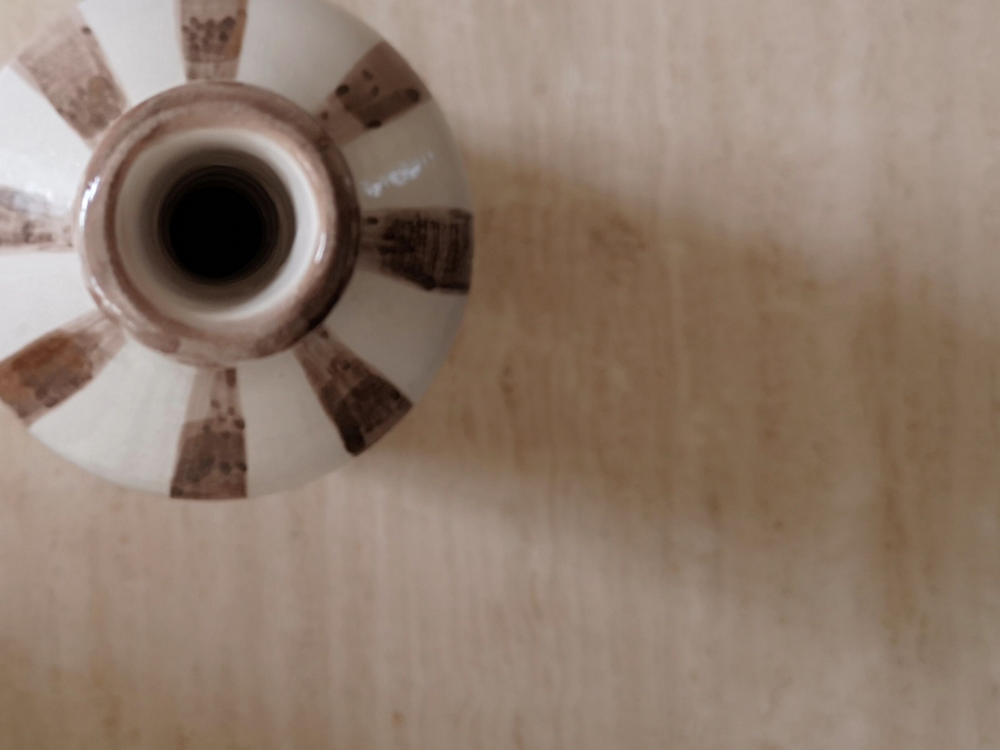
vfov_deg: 32.6
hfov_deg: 41.9
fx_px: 1271
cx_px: 274
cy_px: 262
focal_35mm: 44
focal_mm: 3.95
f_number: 1.8
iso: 50
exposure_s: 1/111
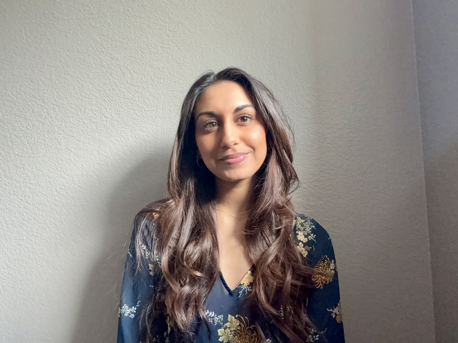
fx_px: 304
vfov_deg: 58.9
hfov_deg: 73.9
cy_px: 172
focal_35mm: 23
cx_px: 229
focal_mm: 2.69
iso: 250
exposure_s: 1/60
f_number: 1.9
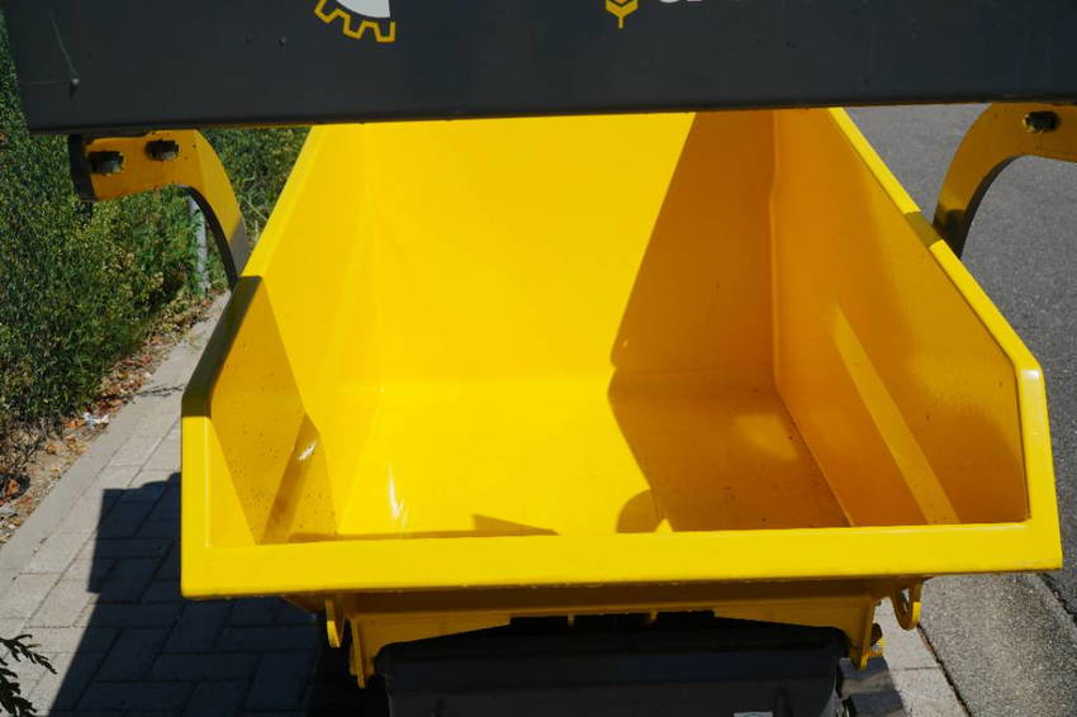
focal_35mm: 38
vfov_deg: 35.5
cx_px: 538
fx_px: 1121
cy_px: 358
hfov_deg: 51.3
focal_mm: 25
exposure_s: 1/800
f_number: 8
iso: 100
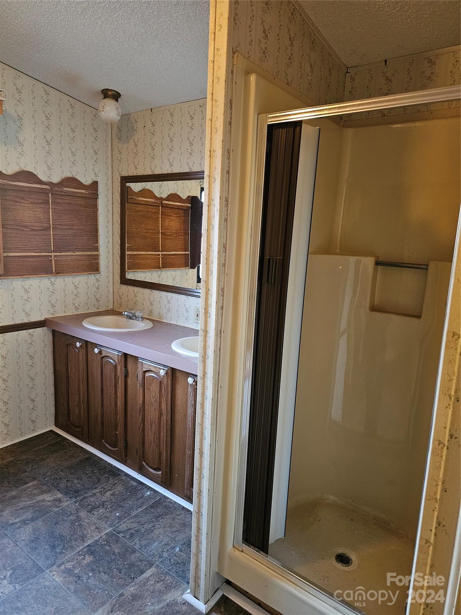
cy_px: 308
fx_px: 408
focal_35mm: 23
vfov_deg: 73.9
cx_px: 230
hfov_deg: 58.9
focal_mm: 6.3
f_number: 1.7
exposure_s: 1/24
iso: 640
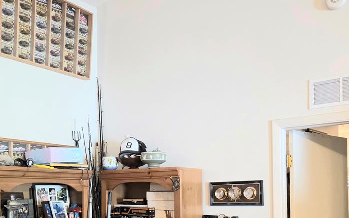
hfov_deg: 47.2
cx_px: 169
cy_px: 191
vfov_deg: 29.4
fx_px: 399
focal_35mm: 42
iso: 640
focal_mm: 5.4
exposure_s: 1/120
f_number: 1.8
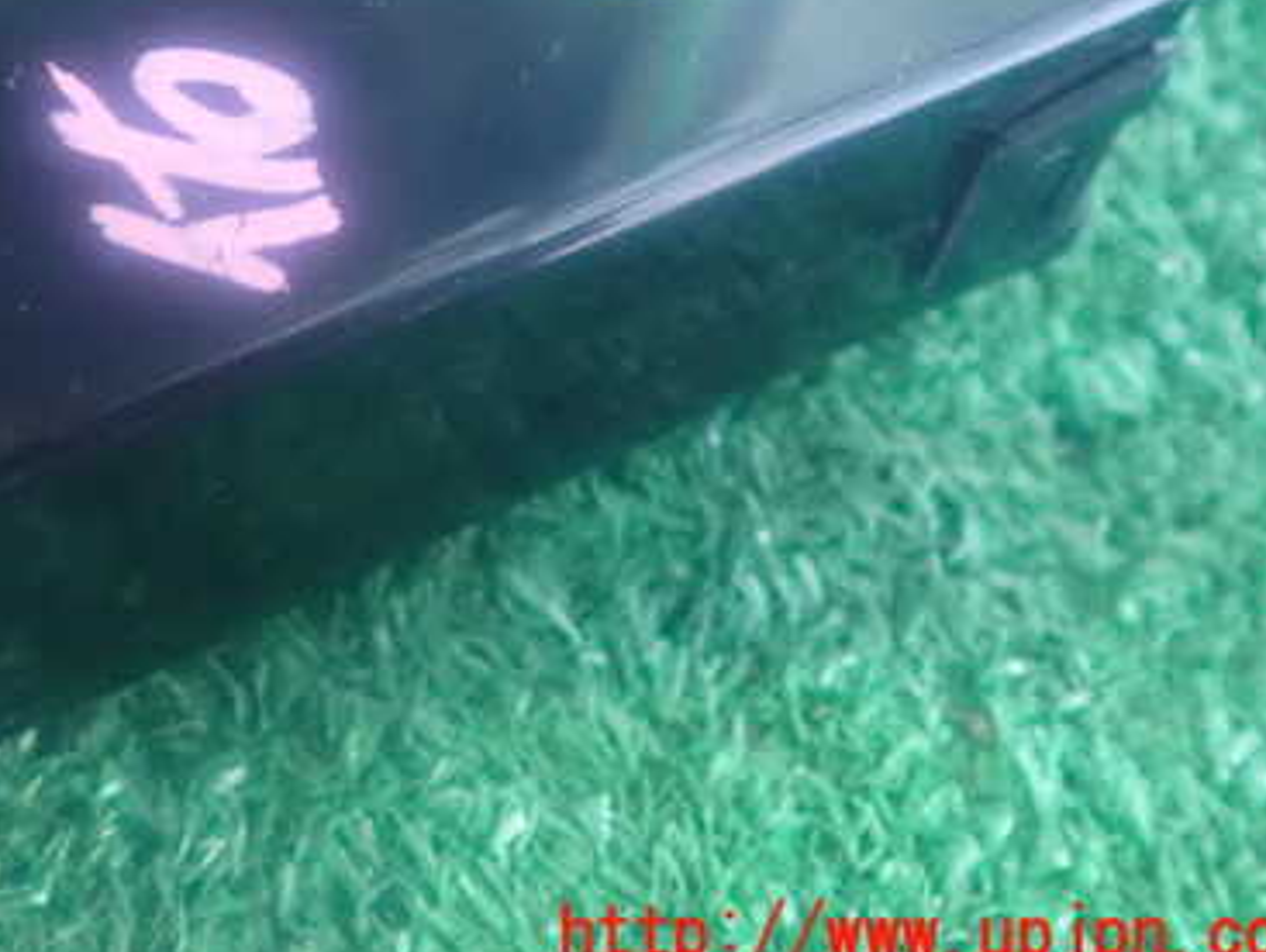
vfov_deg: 29.1
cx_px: 304
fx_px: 1794
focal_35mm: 49
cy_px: 204
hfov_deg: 37.8
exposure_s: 1/10
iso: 1600
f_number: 2.3
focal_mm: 5.5
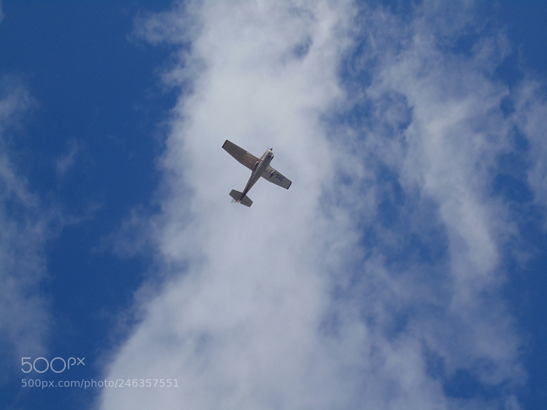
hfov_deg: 29.8
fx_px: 1027
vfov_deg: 22.6
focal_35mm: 65
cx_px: 274
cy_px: 205
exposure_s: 1/125
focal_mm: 11.7
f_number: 12.9
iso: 80
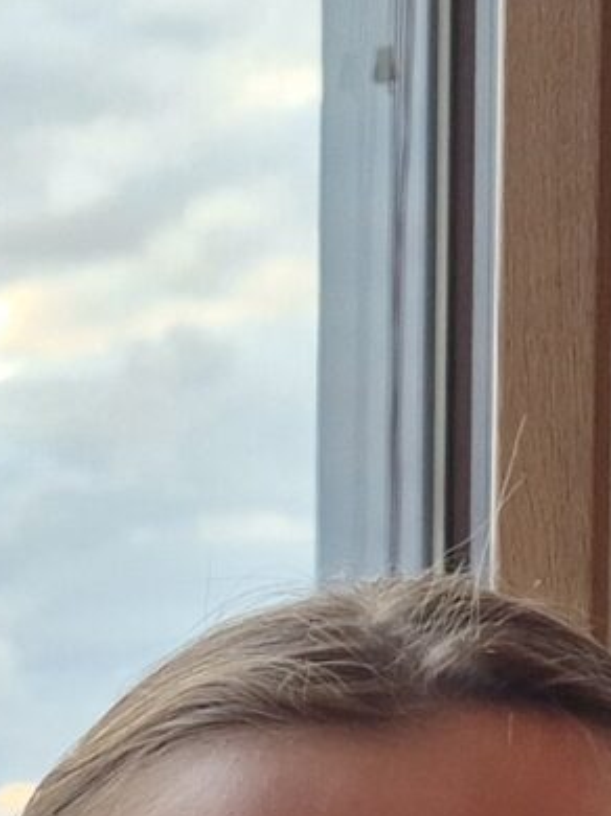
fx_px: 3558
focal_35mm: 151
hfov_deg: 9.0
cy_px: 1163
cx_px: -795
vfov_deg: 12.5
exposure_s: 1/180
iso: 200
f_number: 1.8
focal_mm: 5.4
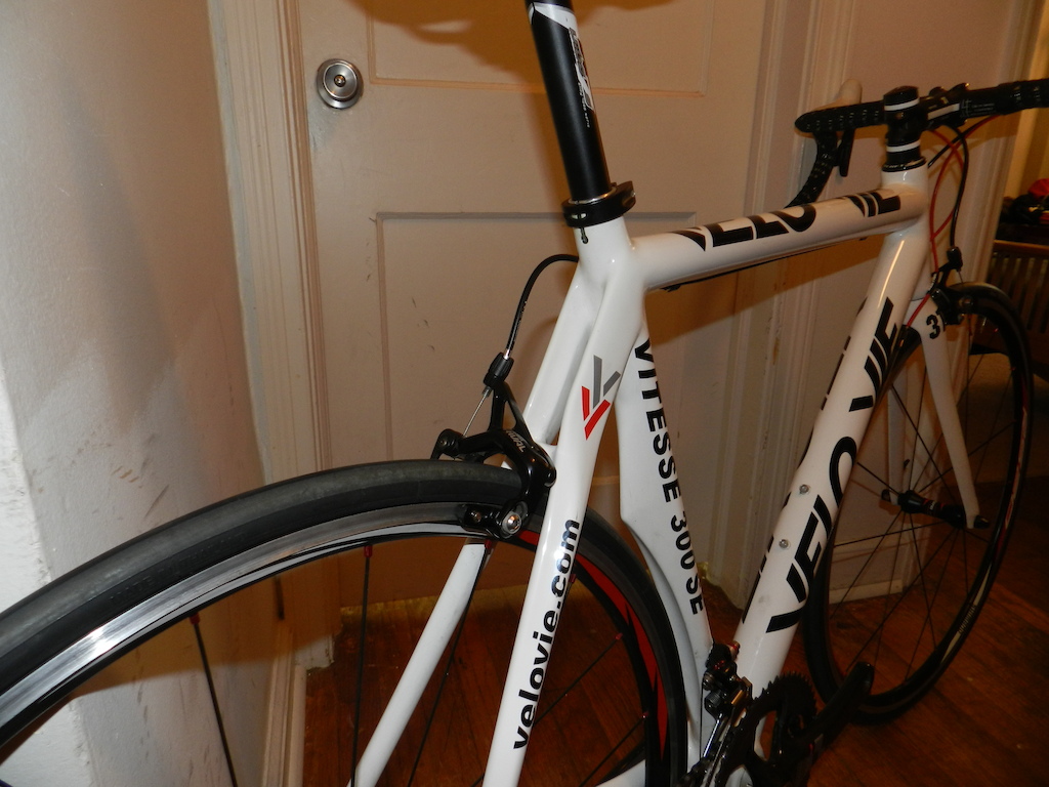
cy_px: 394
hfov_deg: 73.9
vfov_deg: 58.9
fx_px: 697
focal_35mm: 23
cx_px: 524
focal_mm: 4
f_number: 3.4
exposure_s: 1/30
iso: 200
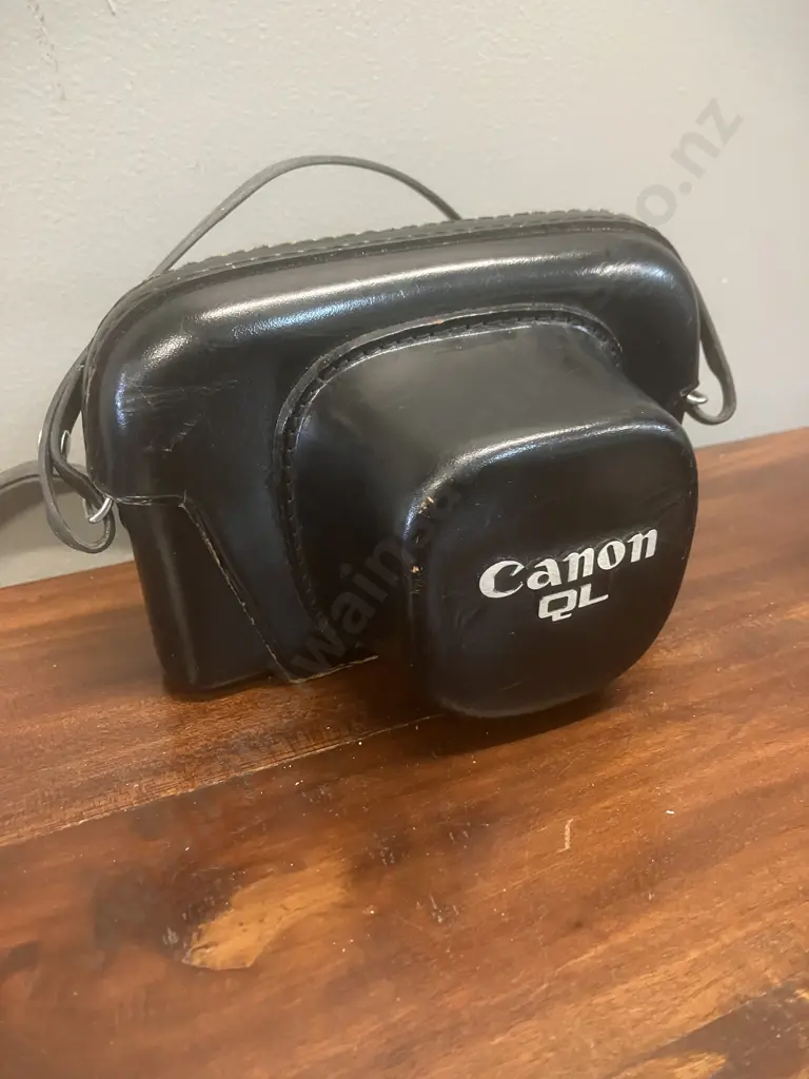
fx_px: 873
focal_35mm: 28
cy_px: 540
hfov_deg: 49.7
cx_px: 404
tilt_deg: -23.2
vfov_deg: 63.4
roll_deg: +2.9
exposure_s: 1/25
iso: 320
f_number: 1.8
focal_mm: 3.99
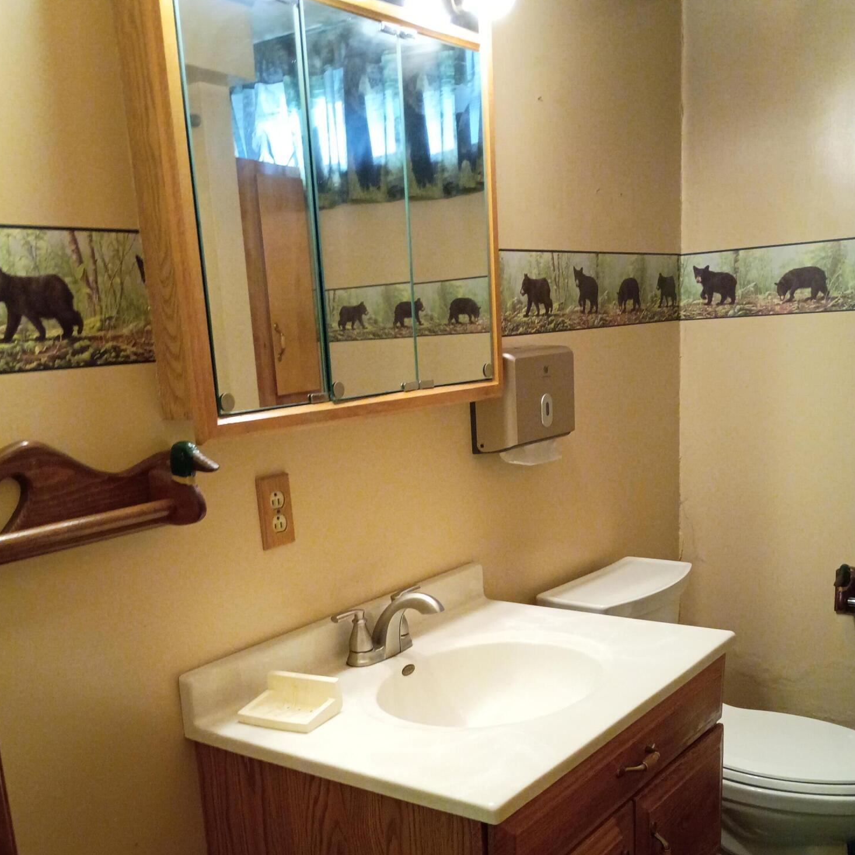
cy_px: 580
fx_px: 978
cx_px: 421
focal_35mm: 35
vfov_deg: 46.4
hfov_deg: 47.2
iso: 982
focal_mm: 4.27
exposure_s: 1/30
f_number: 1.8
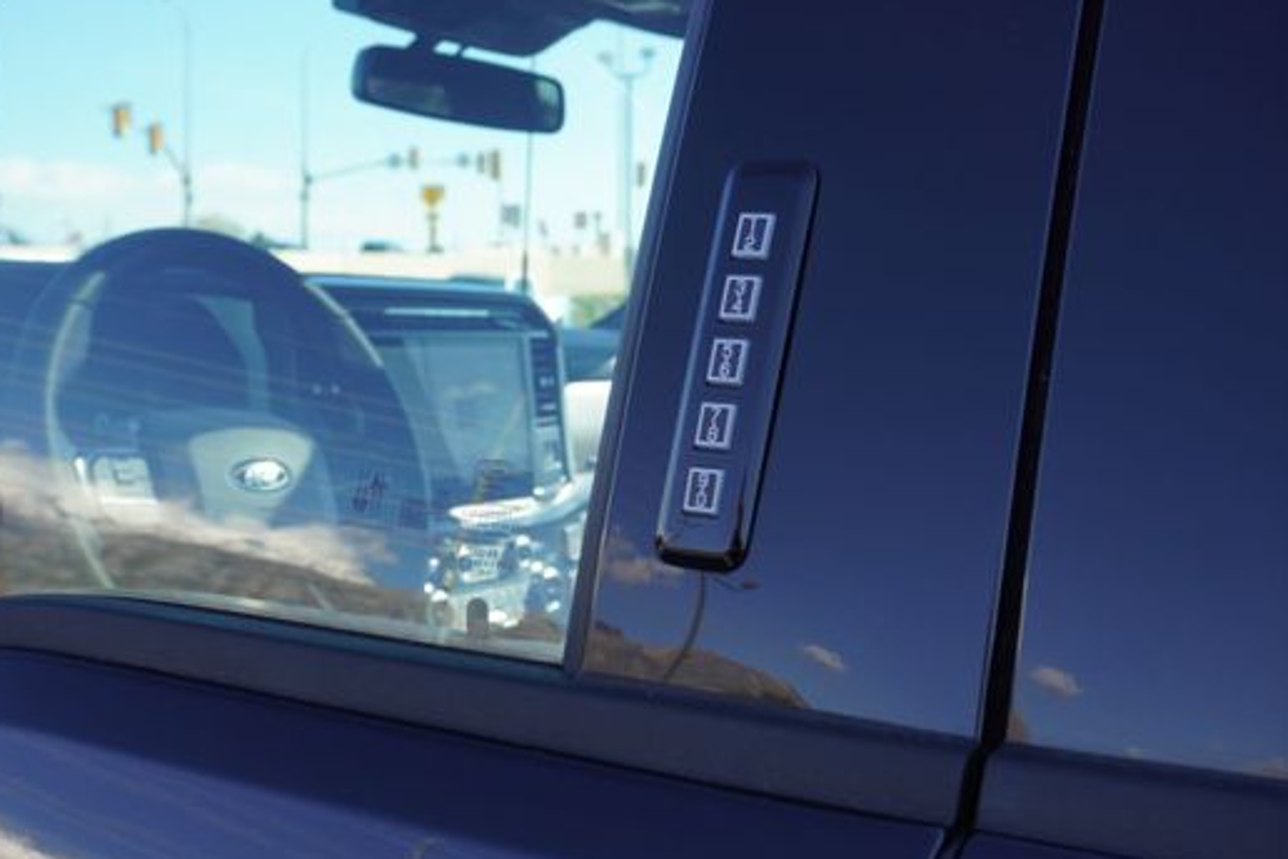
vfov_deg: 32.6
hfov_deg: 47.4
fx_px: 1467
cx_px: 624
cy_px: 444
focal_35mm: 41
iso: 100
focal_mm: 22
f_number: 5.6
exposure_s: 1/125
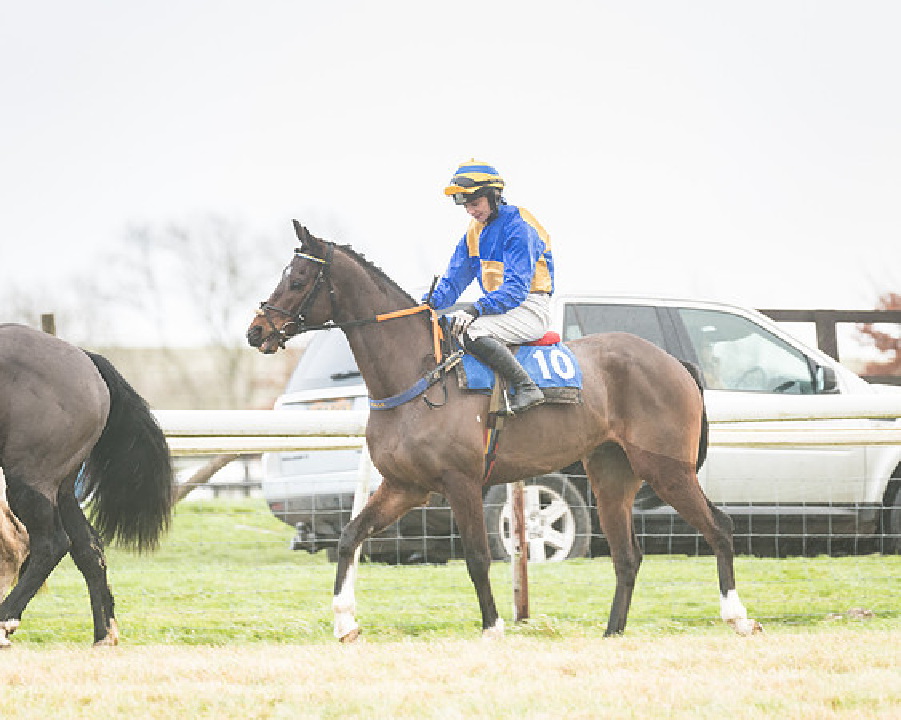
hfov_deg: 6.4
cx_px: 432
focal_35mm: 304
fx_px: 8106
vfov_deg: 5.1
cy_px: 360
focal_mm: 270
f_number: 4
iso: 400
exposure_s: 1/200
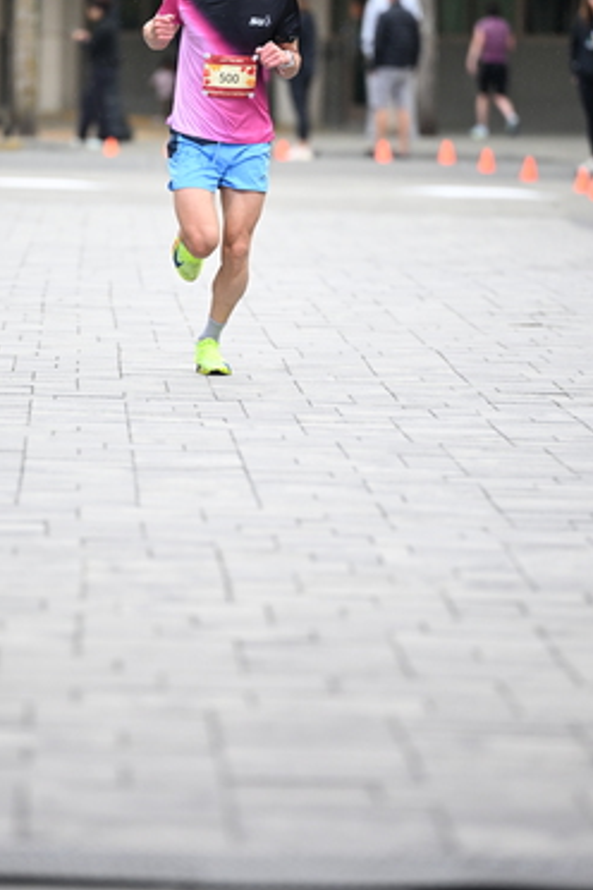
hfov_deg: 4.6
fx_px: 7313
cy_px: 278
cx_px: 231
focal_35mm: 296
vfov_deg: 7.0
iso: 1250
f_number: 2.8
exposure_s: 1/1600
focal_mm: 200
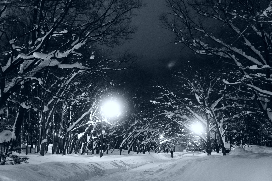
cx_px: 136
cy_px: 90
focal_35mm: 45
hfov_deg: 43.6
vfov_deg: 29.8
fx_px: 340
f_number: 5.6
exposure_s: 1/6
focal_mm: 30
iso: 3200
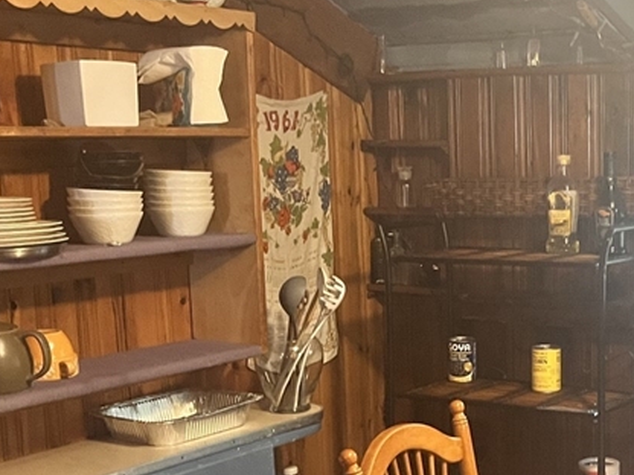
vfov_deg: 22.7
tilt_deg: -10.9
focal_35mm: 64
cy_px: 367
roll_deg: +0.7
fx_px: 1172
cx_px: 483
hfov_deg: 29.7
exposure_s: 1/40
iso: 500
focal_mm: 5.1
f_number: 1.6
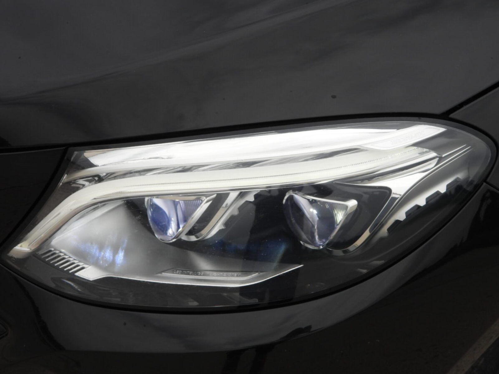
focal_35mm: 70
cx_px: 250
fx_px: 1009
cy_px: 187
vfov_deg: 21.0
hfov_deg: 27.8
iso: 100
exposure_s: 1/640
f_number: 3.5
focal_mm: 12.6
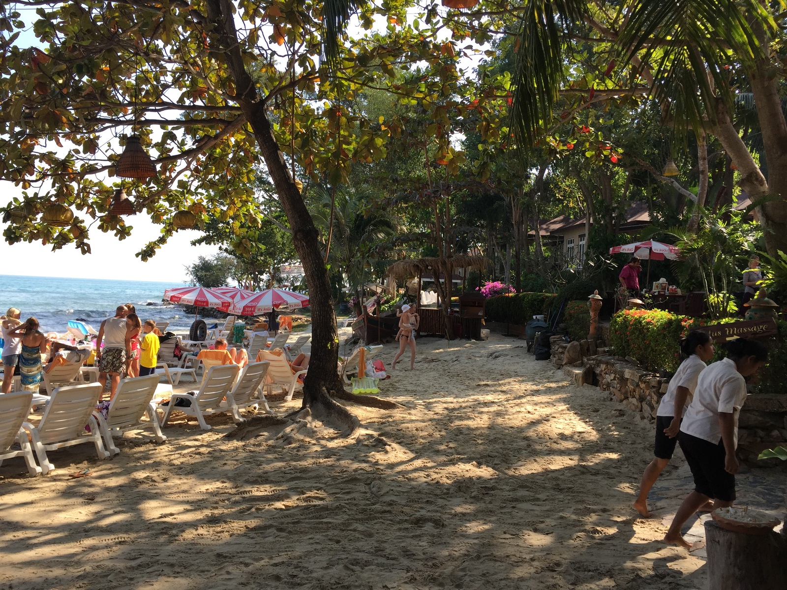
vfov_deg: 48.2
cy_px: 295
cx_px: 394
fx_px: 659
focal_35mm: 29
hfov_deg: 61.7
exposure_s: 1/694
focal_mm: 4.15
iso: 32
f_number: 2.2
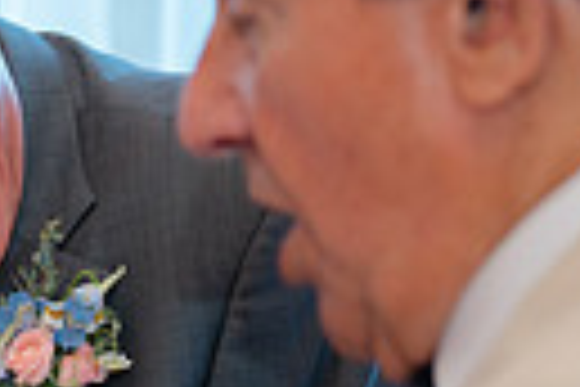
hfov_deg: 9.0
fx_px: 3609
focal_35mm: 224
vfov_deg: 6.1
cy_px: 416
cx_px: -243
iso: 320
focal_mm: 50
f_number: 1.8
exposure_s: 1/100
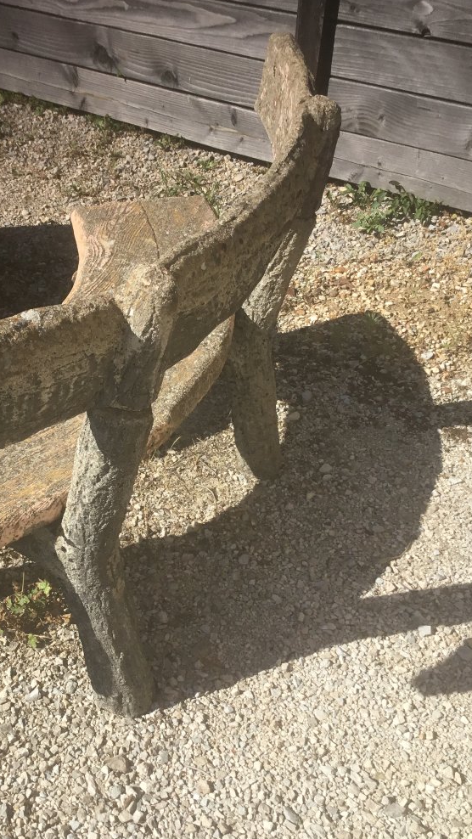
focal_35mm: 41
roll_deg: -1.2
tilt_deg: -39.6
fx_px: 912
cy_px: 433
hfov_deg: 28.7
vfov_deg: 49.4
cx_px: 142
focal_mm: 3.3
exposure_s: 1/1217
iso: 25
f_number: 2.4
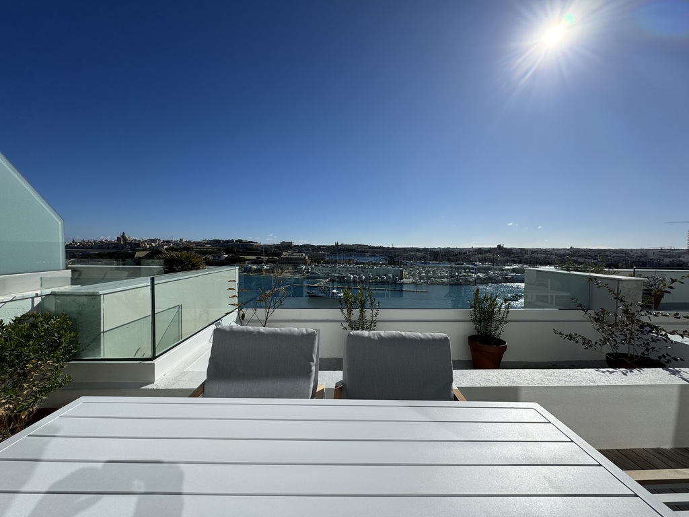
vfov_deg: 85.7
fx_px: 279
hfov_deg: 102.1
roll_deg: -1.4
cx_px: 344
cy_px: 258
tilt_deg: -1.9
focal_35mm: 14
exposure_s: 1/4630
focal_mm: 2.22
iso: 50
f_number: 2.2
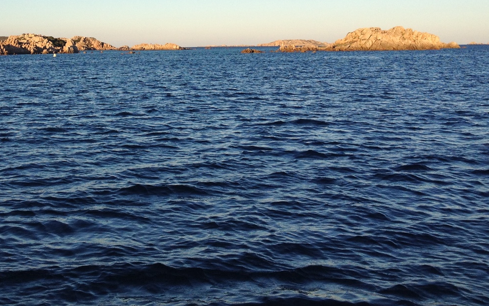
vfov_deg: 21.0
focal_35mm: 60
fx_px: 800
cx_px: 148
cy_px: 11
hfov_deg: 33.6
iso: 64
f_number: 2.4
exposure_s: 1/1104
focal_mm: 4.28
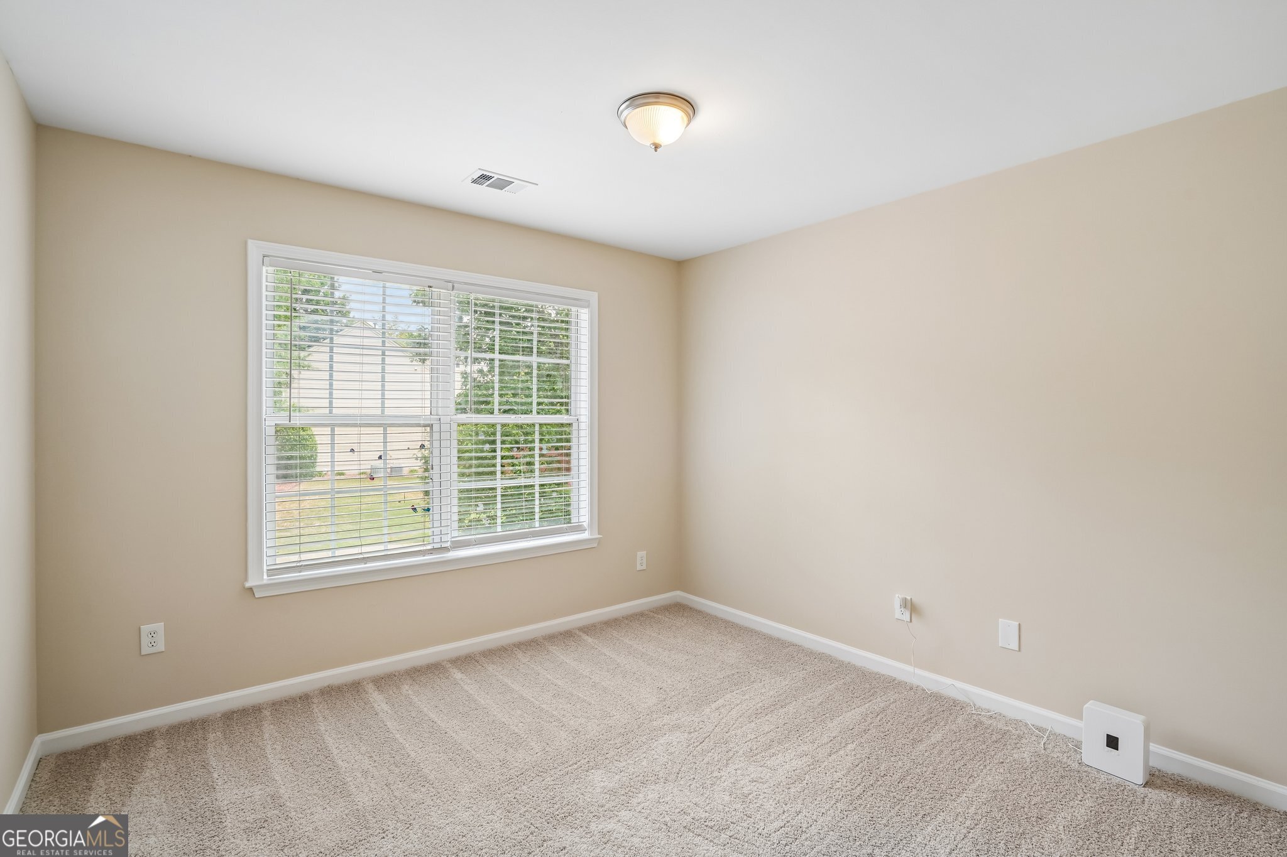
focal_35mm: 16
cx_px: 644
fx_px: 572
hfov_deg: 96.7
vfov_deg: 73.7
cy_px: 428
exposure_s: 1/20
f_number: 8
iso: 400
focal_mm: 16
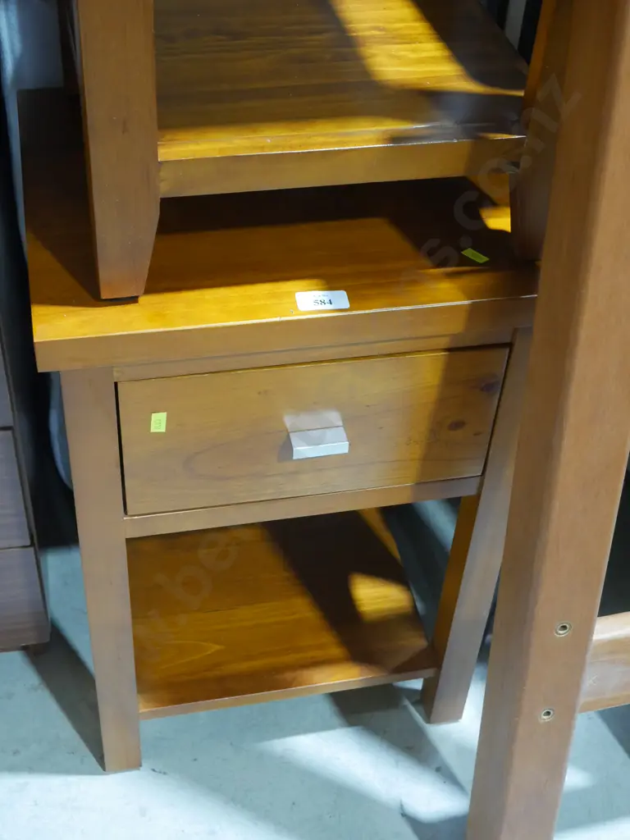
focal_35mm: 48
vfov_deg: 39.7
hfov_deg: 30.3
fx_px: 1165
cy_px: 420
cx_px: 315
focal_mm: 24
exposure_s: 1/60
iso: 2500
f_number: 5.6
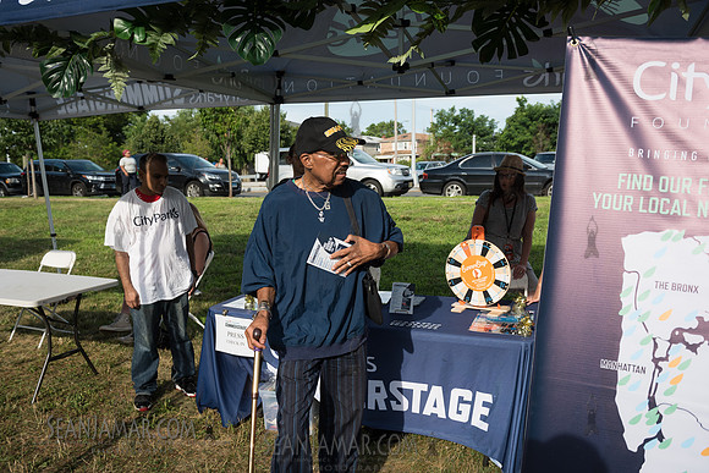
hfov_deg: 63.6
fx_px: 571
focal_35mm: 29
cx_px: 354
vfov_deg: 45.0
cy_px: 236
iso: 200
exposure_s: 1/800
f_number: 5.6
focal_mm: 29
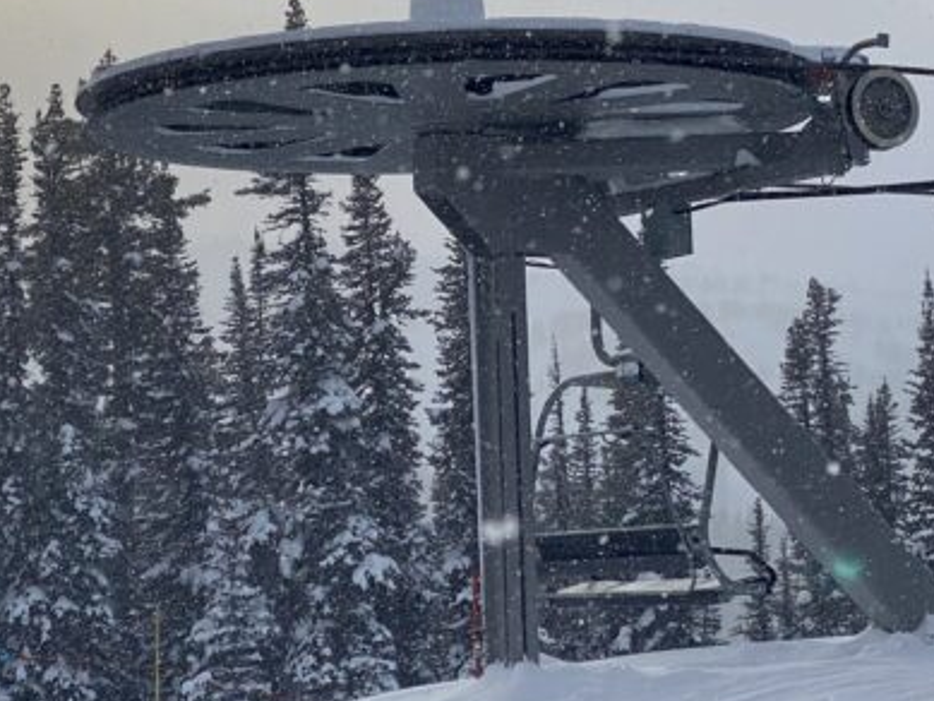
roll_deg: +1.0
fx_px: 2888
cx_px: 334
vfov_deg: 13.8
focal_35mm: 107
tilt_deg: +5.4
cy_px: 221
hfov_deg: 18.3
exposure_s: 1/2994
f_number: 2
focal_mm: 6
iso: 20
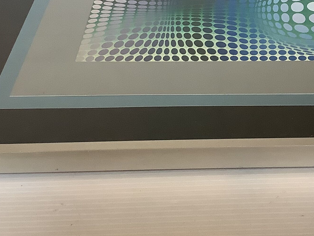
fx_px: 690
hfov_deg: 25.3
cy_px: 7
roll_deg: +0.3
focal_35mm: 76
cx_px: 243
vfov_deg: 18.9
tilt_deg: -31.4
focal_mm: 3.3
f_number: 2.4
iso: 200
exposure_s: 1/60
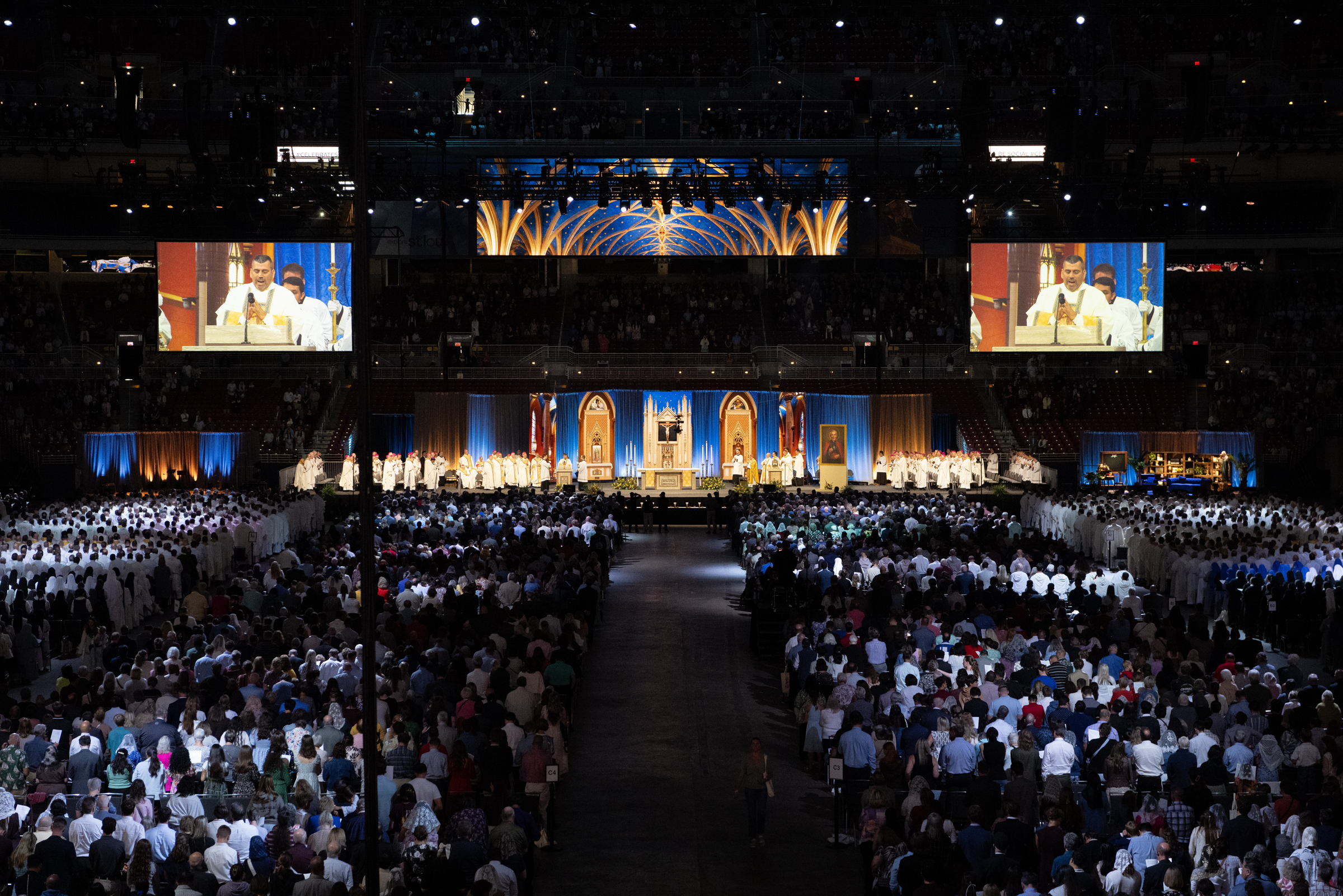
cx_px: 672
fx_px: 2611
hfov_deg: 28.8
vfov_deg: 19.5
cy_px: 448
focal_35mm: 70
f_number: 5.6
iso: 5000
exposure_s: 1/250
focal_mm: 70
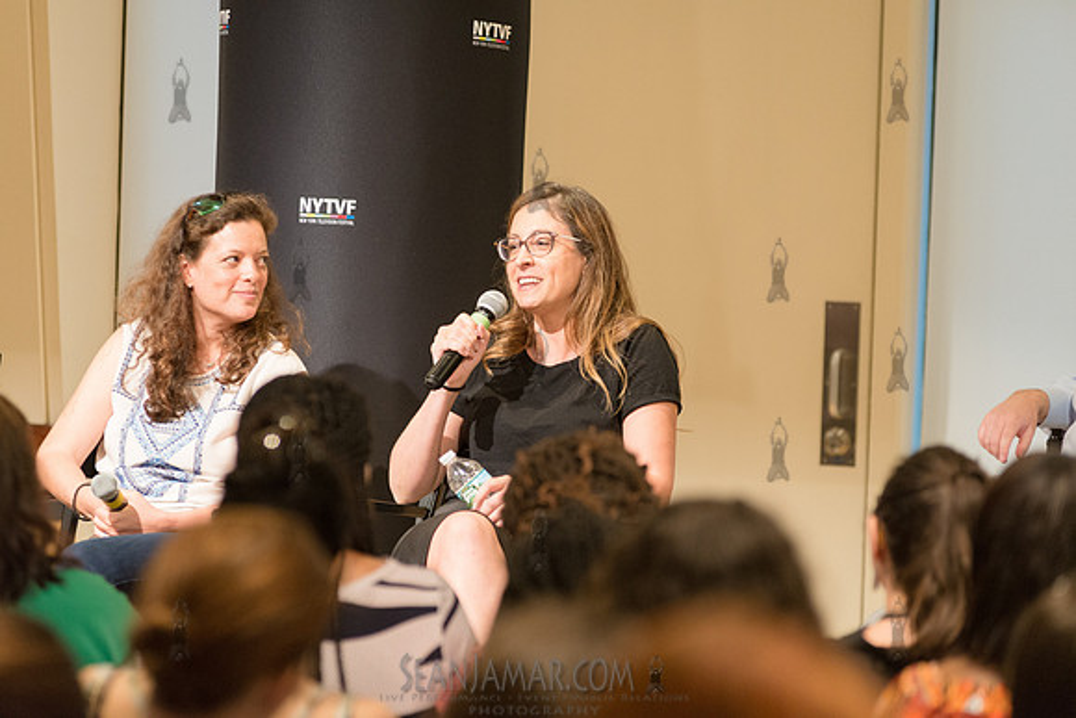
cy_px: 359
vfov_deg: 8.1
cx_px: 538
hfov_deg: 12.1
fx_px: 5082
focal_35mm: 170
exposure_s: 1/100
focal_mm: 170
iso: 2500
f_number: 4
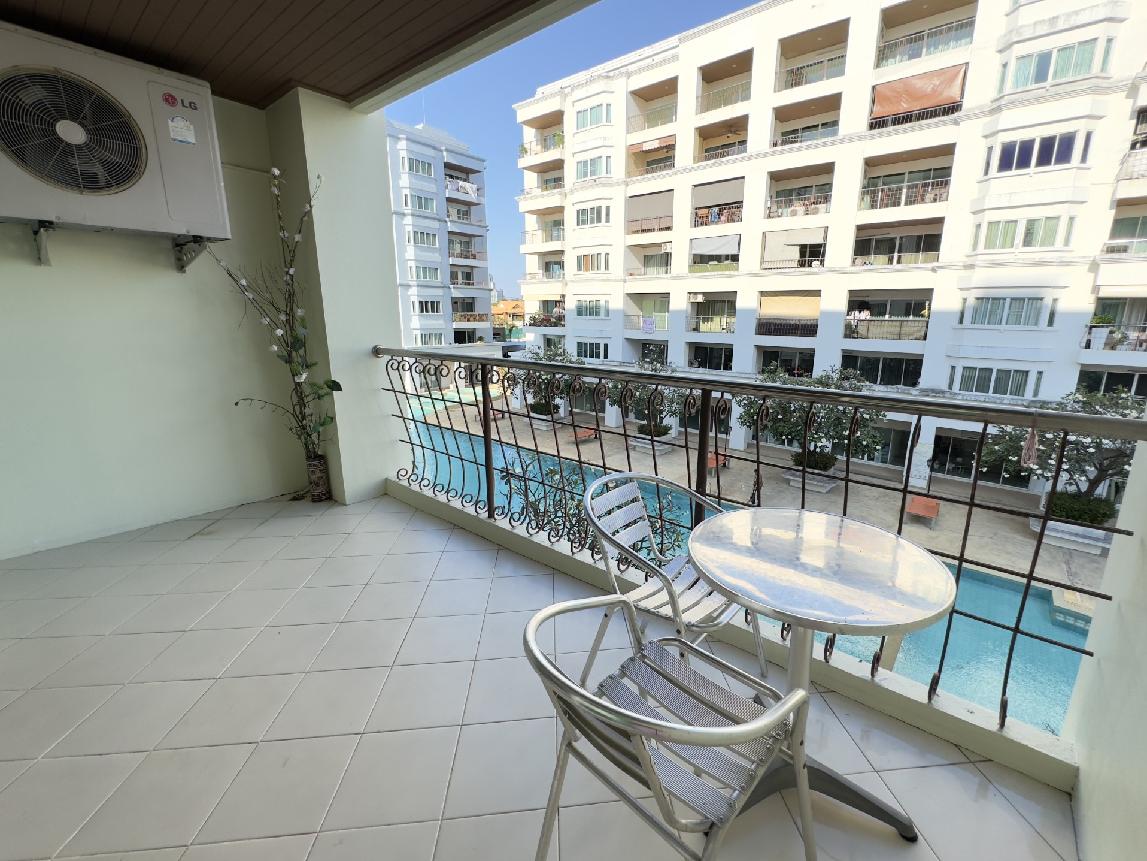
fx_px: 497
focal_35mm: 15
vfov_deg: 81.7
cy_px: 423
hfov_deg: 98.1
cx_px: 604
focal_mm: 2.22
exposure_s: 1/525
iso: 40
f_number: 2.2
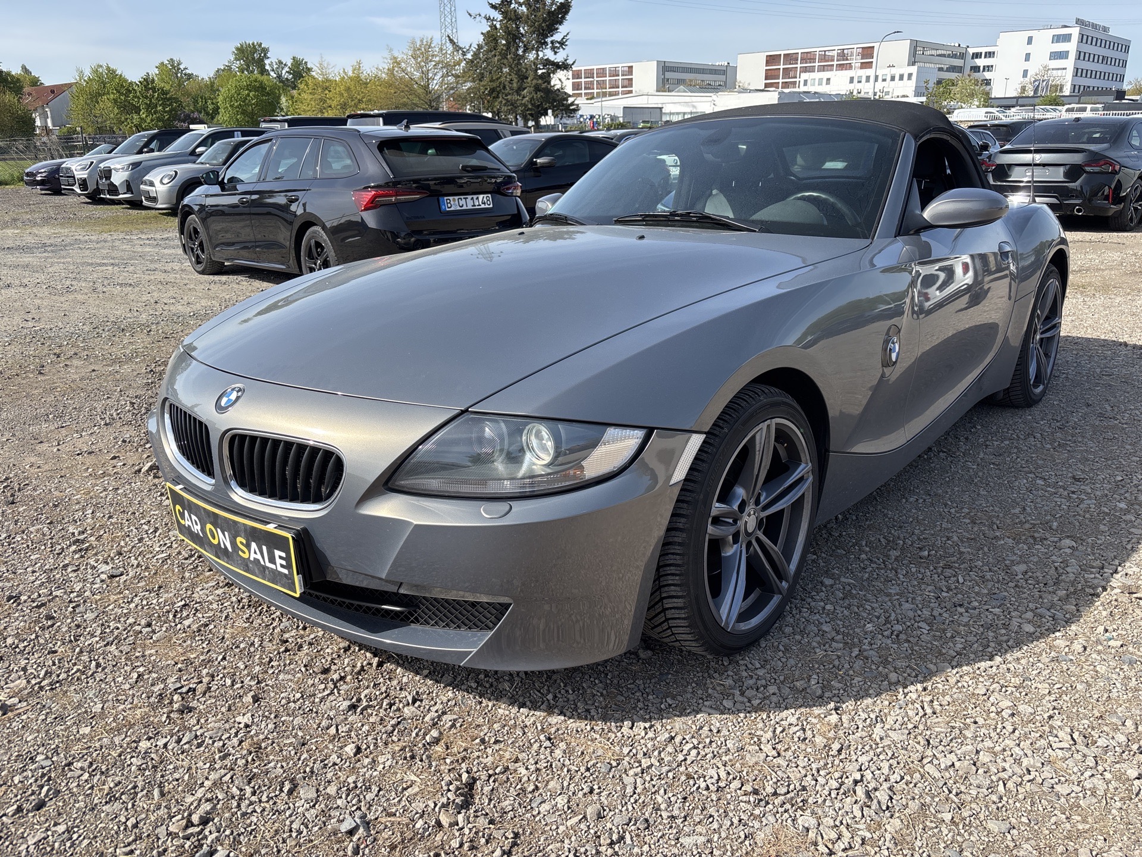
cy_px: 428
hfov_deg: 67.3
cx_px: 571
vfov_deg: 53.1
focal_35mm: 26
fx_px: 858
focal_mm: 5.96
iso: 50
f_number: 1.6
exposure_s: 1/1567
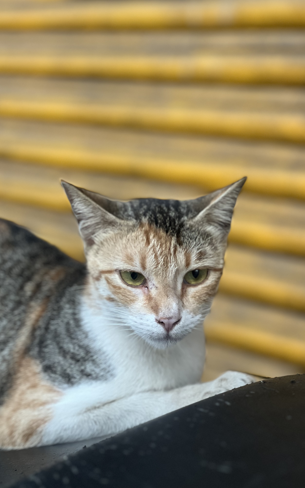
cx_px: 157
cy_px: 243
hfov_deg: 15.9
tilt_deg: -8.7
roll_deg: -1.0
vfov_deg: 25.2
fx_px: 1091
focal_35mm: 82
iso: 200
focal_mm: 9
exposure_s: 1/33
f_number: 2.8
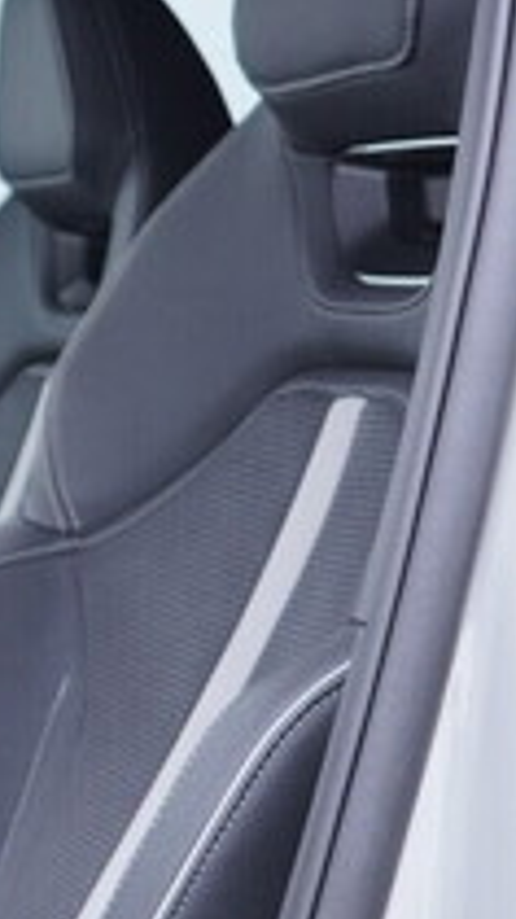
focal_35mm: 99
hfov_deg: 10.7
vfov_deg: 21.5
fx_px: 2410
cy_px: 584
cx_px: -669
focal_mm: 24
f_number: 2.8
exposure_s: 1/40
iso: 320
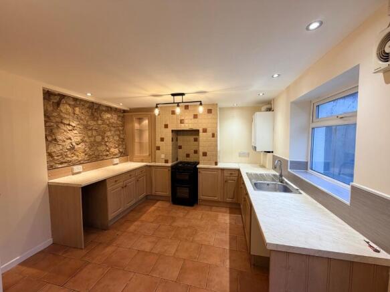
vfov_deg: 85.7
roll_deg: -0.1
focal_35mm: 14
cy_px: 146
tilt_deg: -2.6
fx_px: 158
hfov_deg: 102.1
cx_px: 195
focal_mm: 2.22
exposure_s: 1/100
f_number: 2.2
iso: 200
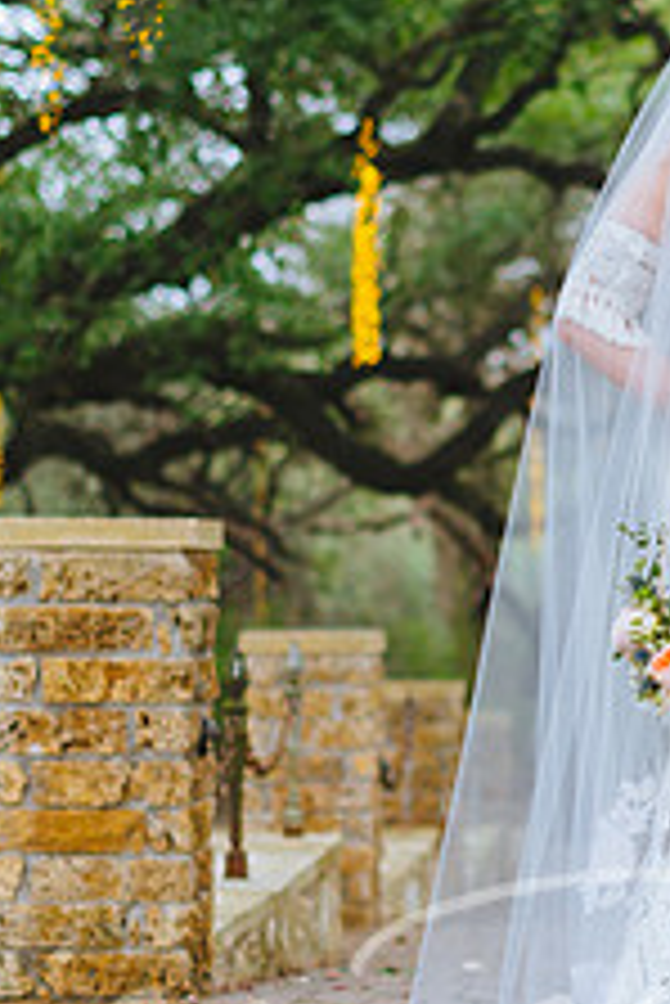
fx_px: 3623
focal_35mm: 130
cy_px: 540
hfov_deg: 10.4
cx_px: 796
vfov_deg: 15.8
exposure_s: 1/400
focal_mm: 50
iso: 320
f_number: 2
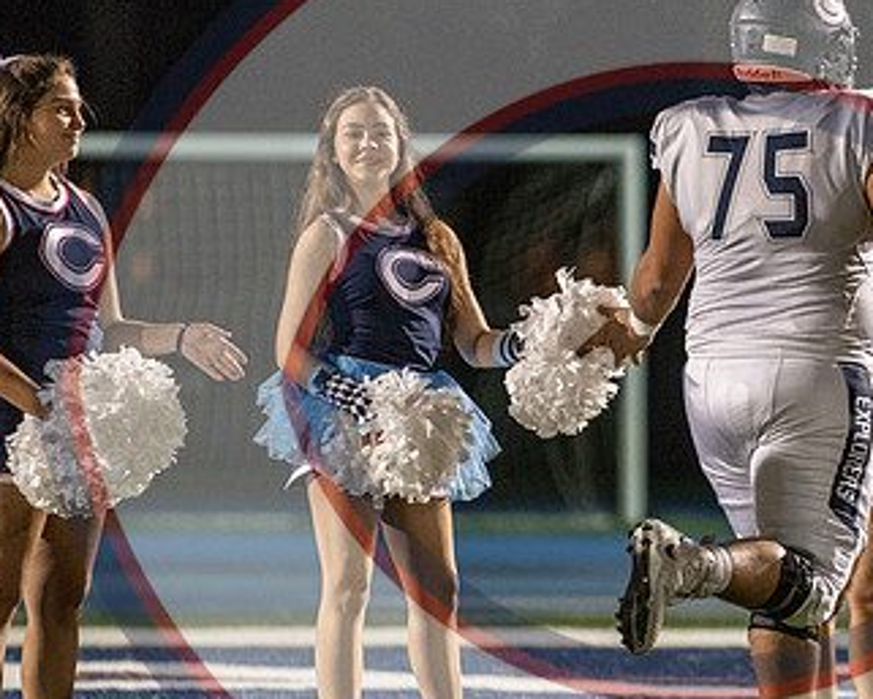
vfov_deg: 3.4
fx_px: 11863
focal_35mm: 459
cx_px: 783
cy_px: 381
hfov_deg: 4.2
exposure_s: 1/800
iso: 3200
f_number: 2.8
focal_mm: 200
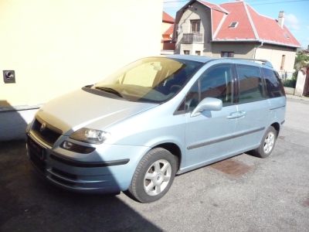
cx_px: 154
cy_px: 116
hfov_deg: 63.4
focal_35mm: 28
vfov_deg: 49.7
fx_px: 250
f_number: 8
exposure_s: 1/2000
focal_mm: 4.7
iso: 1600
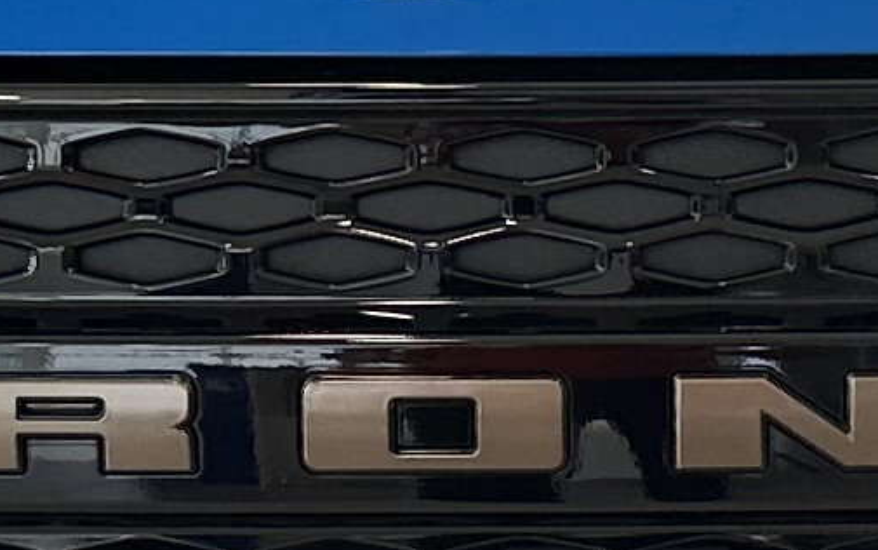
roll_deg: +0.9
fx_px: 4859
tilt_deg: -8.8
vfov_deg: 6.5
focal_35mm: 203
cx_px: 565
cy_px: 506
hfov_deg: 10.3
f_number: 1.78
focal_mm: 6.86
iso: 80
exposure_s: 1/387
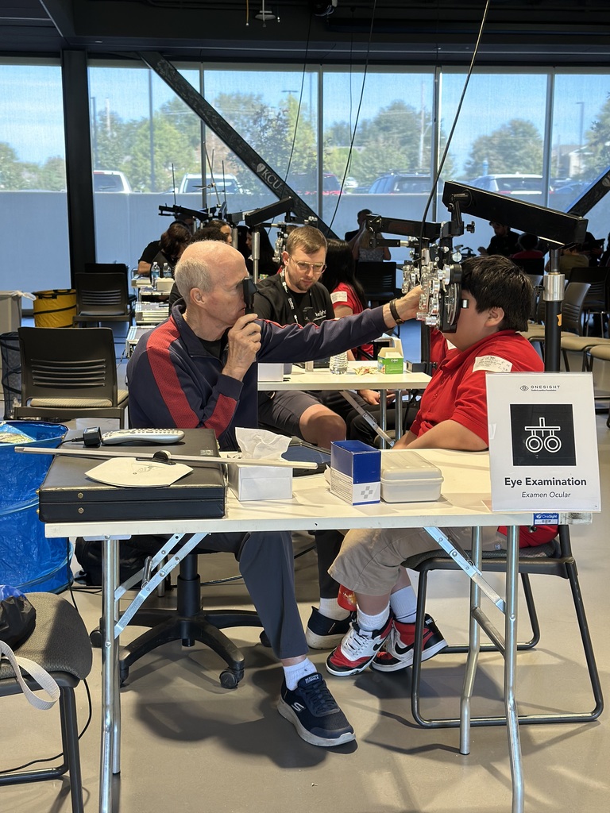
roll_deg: -0.7
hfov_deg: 30.3
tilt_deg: -8.6
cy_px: 406
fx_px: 1128
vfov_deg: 39.7
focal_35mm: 48
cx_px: 305
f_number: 1.78
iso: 125
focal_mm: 6.86
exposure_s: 1/102
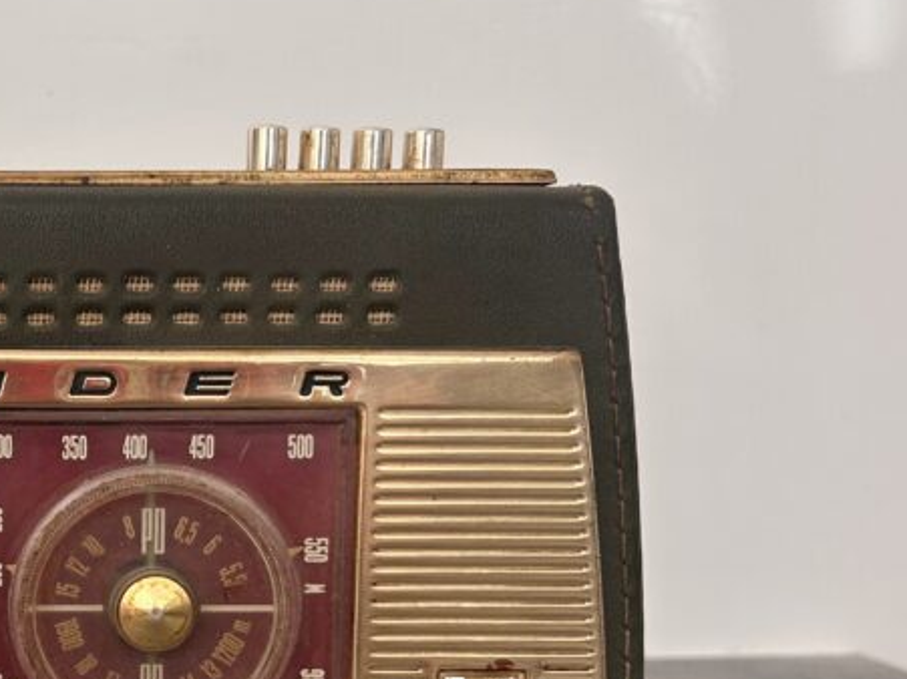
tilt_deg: -10.1
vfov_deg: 24.3
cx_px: 6
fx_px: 1545
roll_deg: +0.1
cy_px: 581
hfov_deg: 30.5
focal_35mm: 59
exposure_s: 1/121
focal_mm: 5.7
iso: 80
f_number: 1.5
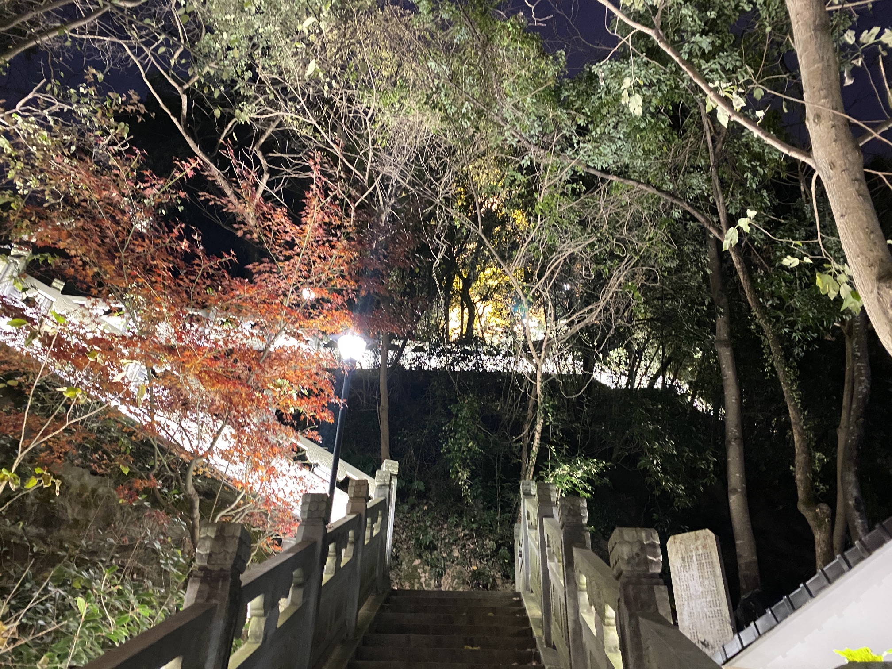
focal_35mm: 26
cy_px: 334
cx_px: 446
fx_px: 670
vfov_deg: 53.1
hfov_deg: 67.3
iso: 800
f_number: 1.8
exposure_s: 1/25
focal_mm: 4.25
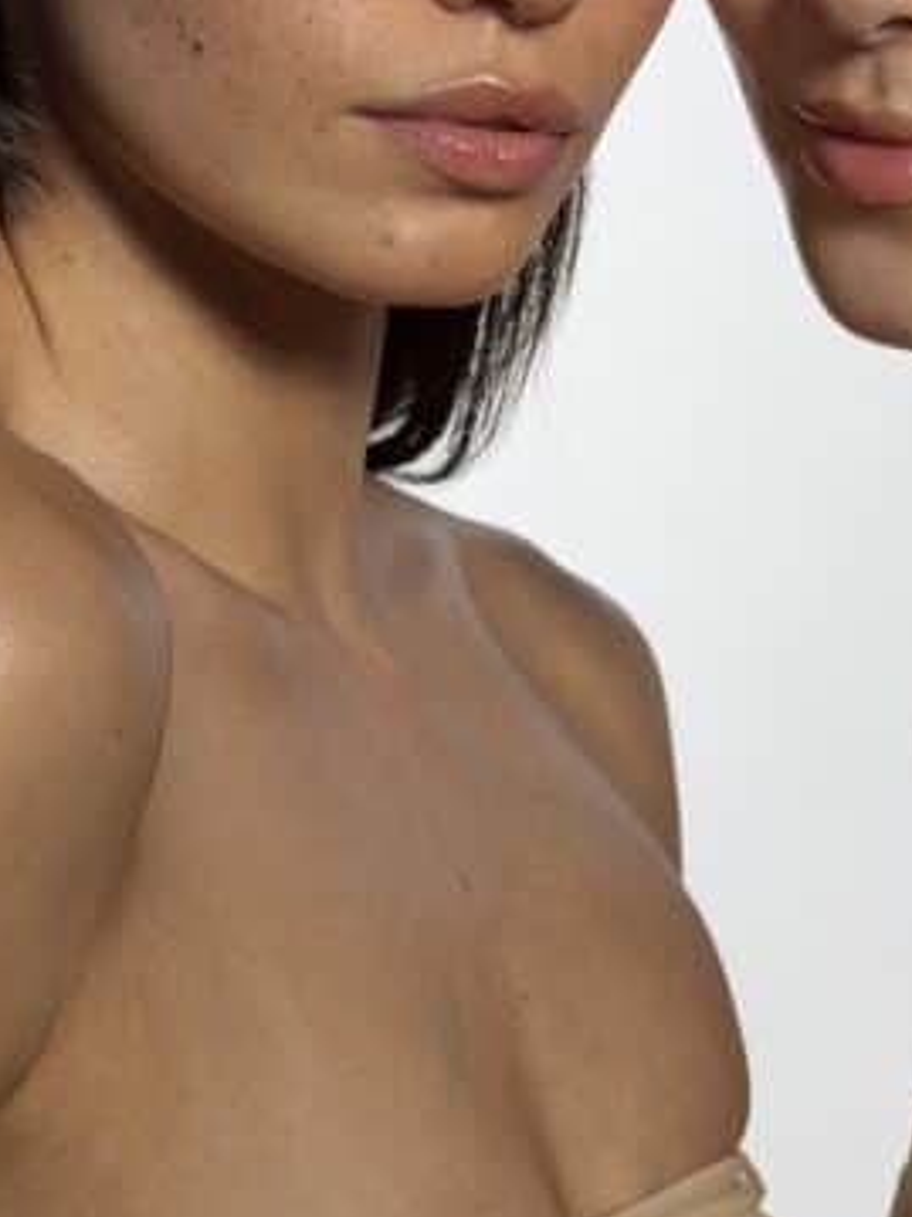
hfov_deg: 13.7
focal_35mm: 107
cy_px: 241
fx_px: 3761
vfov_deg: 18.2
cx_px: 759
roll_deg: +0.9
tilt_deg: -5.7
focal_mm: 6.76
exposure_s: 1/326
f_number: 1.78
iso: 64
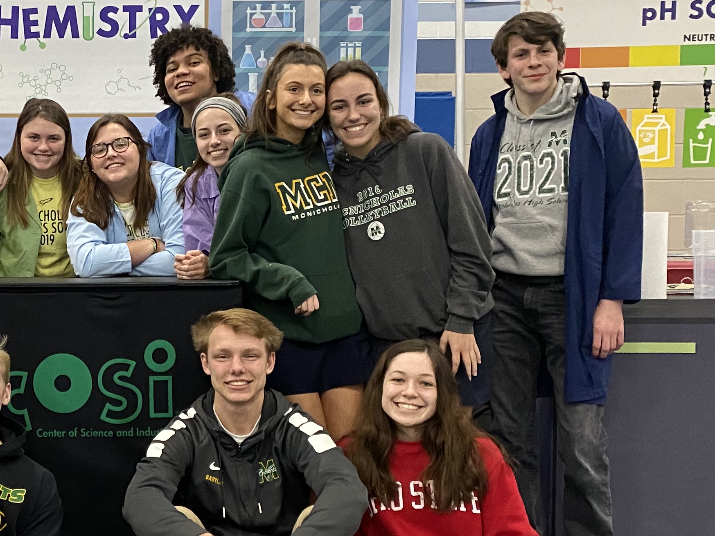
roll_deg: +0.1
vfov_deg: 24.4
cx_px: 78
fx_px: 1239
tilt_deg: -3.9
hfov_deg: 30.8
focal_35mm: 60
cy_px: 333
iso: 400
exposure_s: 1/60
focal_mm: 4.25
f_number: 1.8
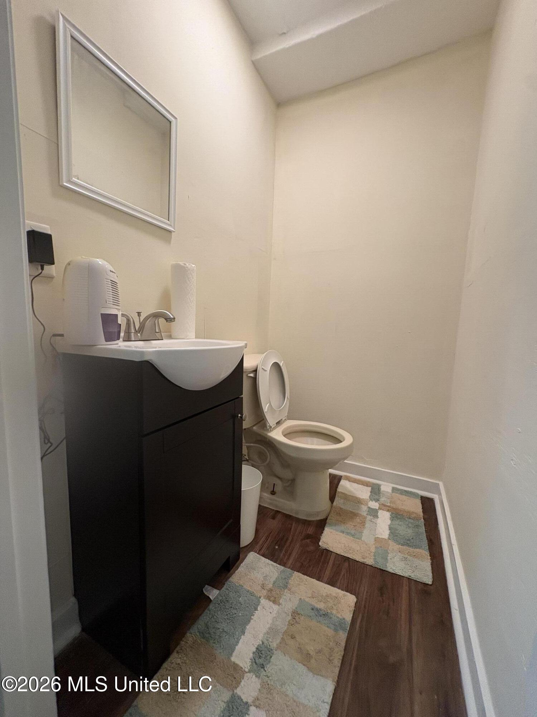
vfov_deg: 102.1
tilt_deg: -7.1
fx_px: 290
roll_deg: -2.5
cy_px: 358
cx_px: 268
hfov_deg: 85.7
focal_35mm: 14
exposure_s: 1/60
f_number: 2.2
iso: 320
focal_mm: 2.22
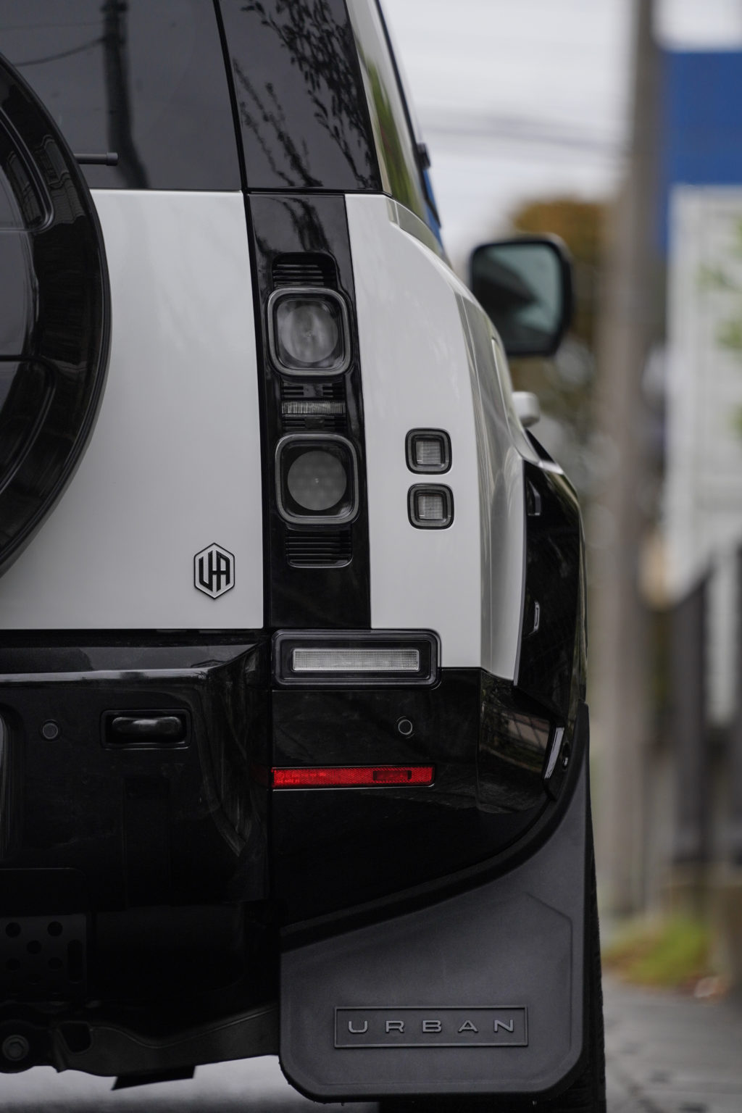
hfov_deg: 6.9
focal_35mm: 200
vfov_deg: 10.3
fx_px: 6183
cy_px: 556
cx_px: 371
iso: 500
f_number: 2.8
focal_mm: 200
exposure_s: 1/800
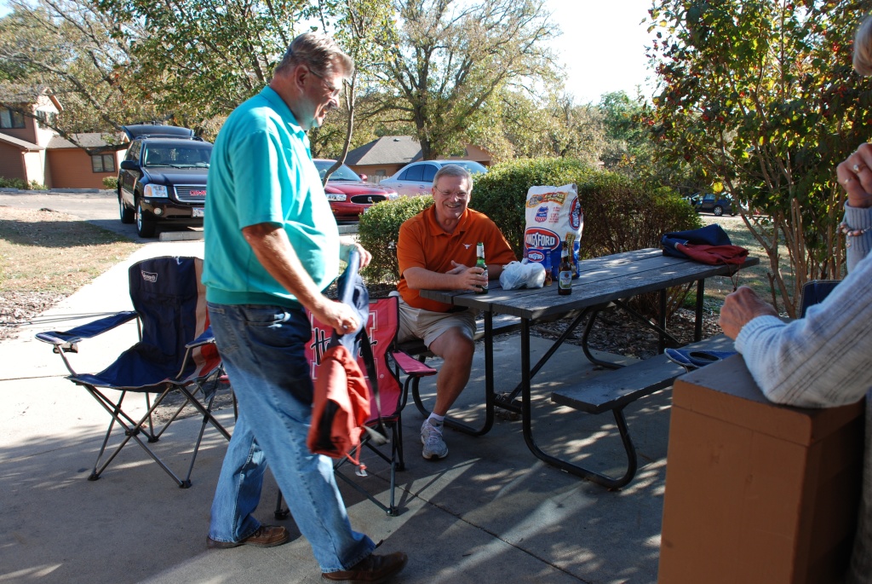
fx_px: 727
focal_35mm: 30
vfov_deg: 43.7
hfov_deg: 61.9
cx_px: 436
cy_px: 292
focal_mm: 20
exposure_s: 1/125
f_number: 5.6
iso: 180
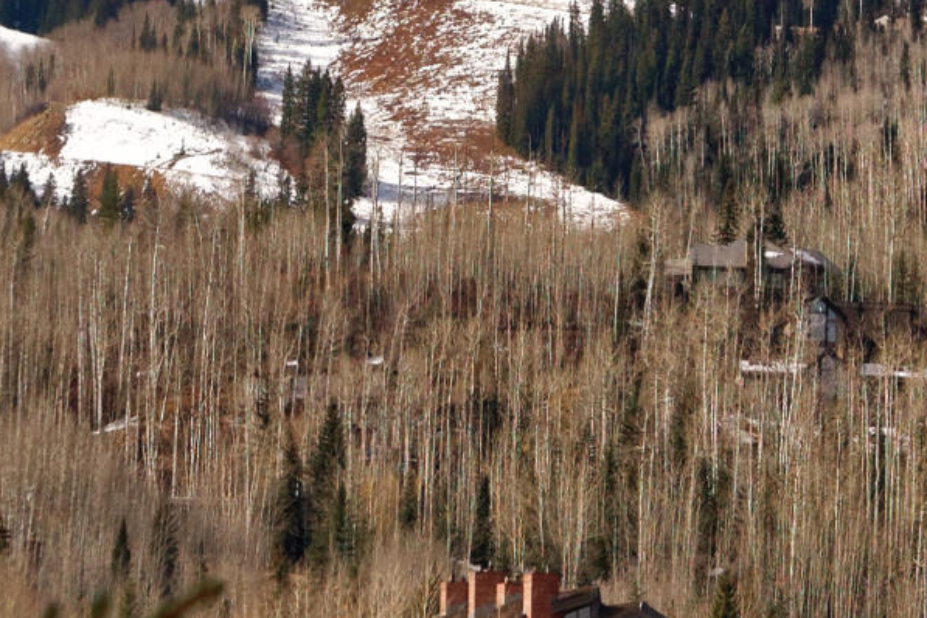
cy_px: -571
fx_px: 10608
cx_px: 1663
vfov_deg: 3.3
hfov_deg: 4.9
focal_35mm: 412
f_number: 7.1
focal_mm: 82
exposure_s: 1/2000
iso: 320
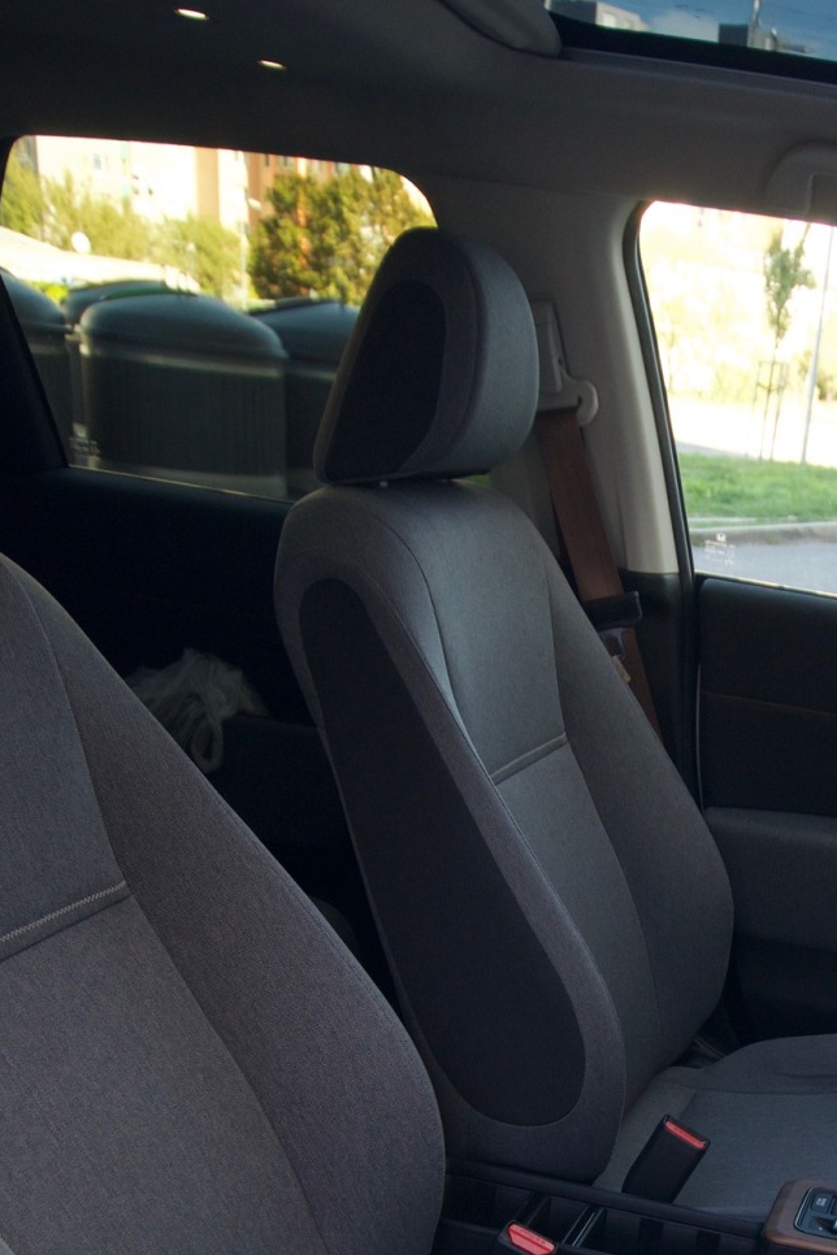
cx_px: 733
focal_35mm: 42
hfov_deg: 30.7
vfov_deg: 42.1
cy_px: 1161
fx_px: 1462
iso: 400
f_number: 5
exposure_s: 1/100
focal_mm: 15
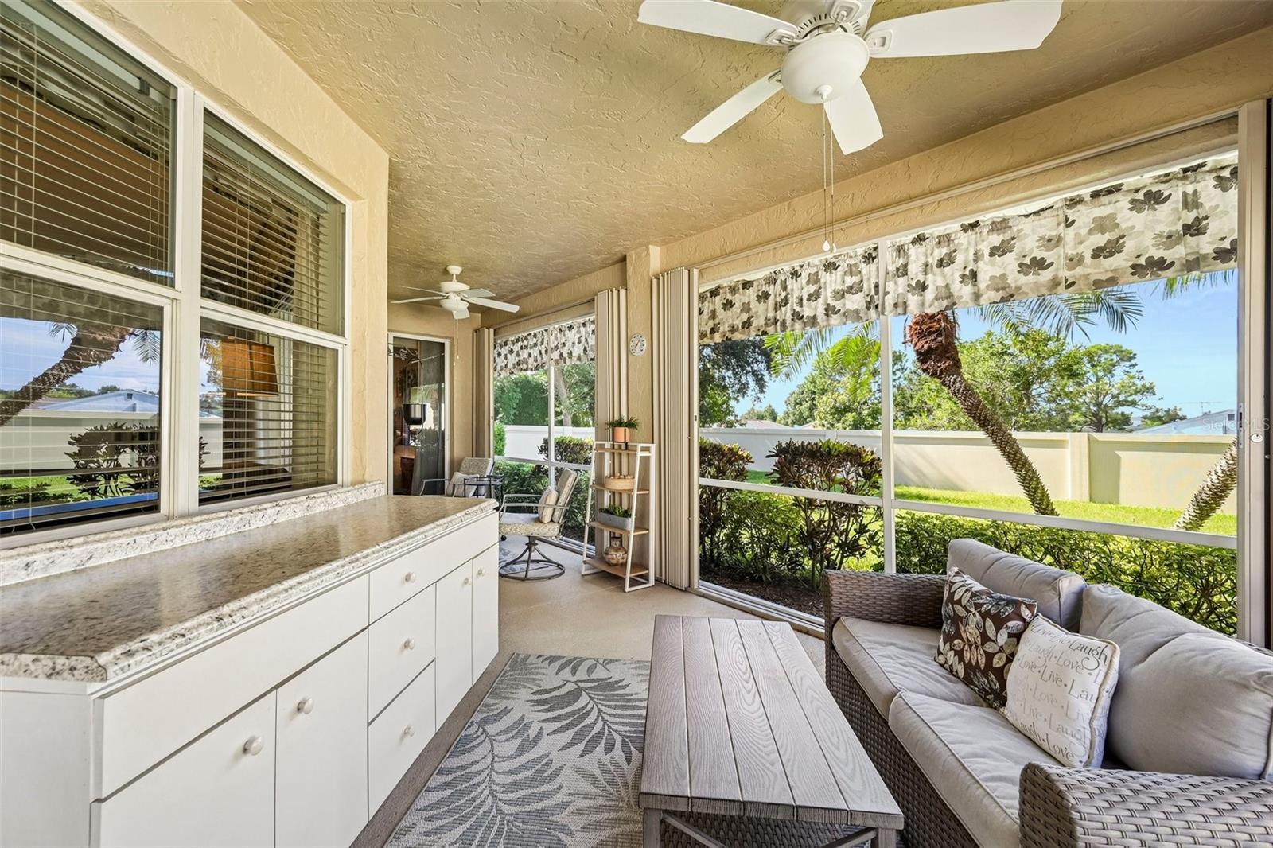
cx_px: 636
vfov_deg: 81.2
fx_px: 495
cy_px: 424
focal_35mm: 14
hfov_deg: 104.3
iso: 400
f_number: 8
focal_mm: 14
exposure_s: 1/125
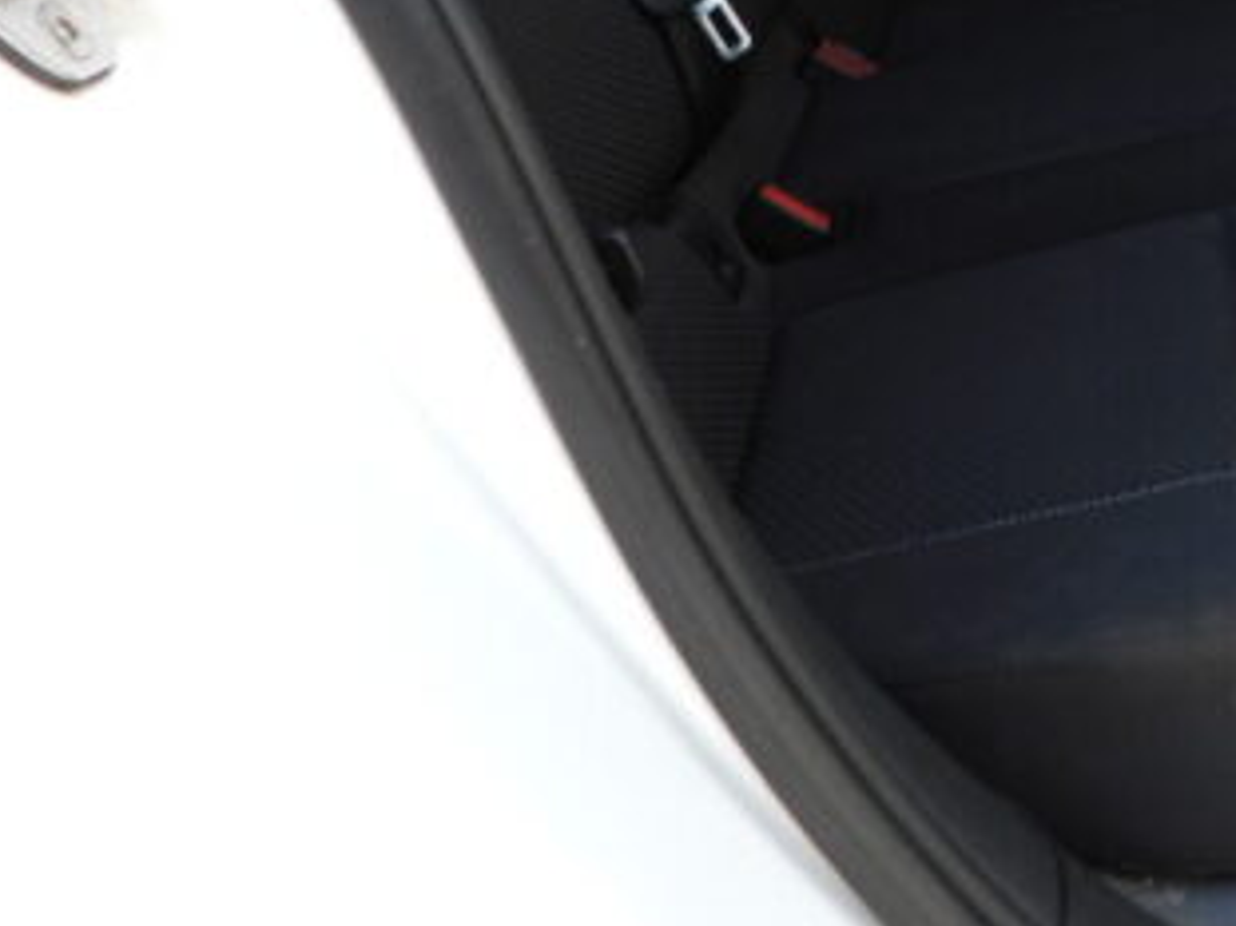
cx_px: 1264
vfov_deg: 24.5
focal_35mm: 55
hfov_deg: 32.0
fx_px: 1963
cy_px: -131
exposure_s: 1/125
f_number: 2.8
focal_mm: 4.3
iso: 100
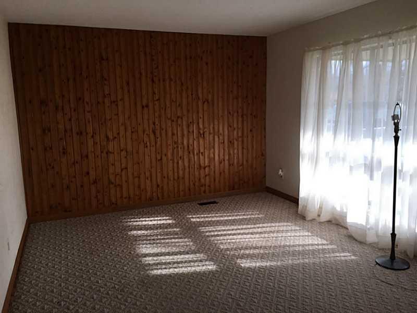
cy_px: 156
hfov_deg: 61.7
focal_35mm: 29
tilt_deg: -8.9
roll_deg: +1.3
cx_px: 208
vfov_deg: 48.2
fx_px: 349
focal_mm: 4.15
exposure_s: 1/209
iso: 32
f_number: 2.2
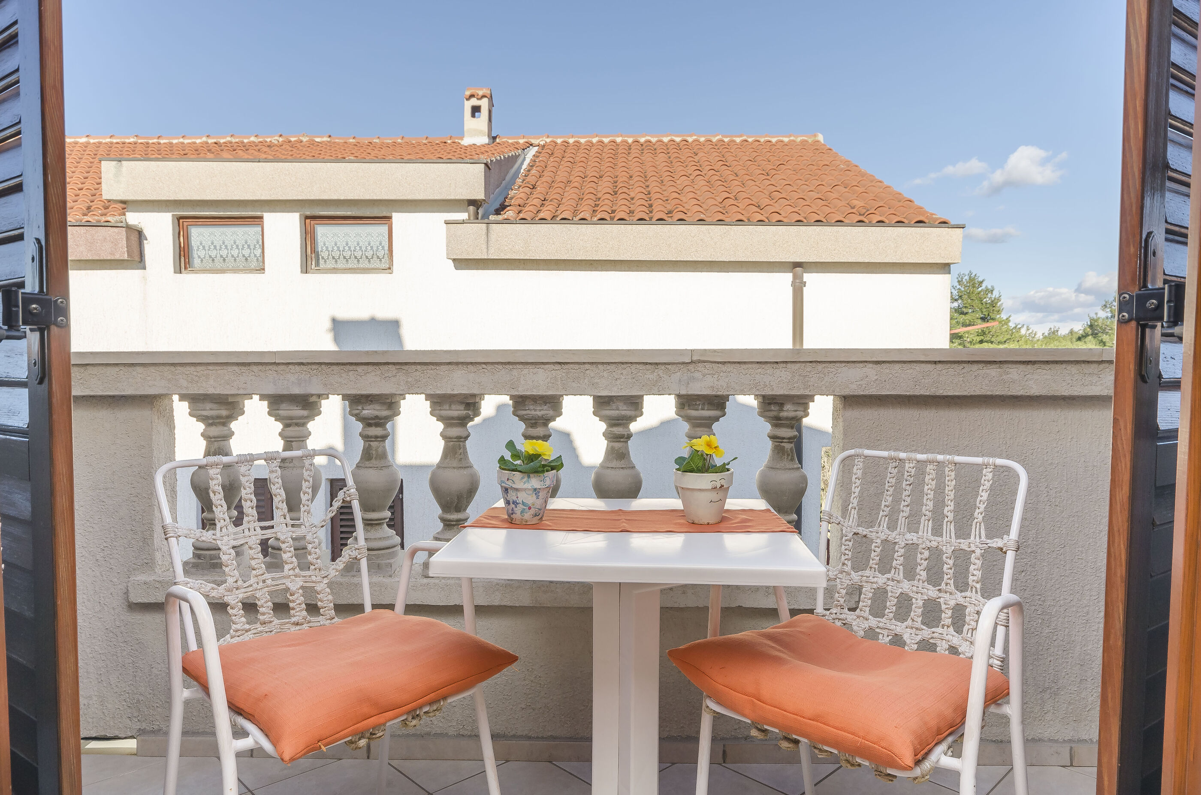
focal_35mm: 22
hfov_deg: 77.4
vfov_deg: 55.9
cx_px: 600
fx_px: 749
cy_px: 398
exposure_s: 1/160
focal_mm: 15
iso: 100
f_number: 9
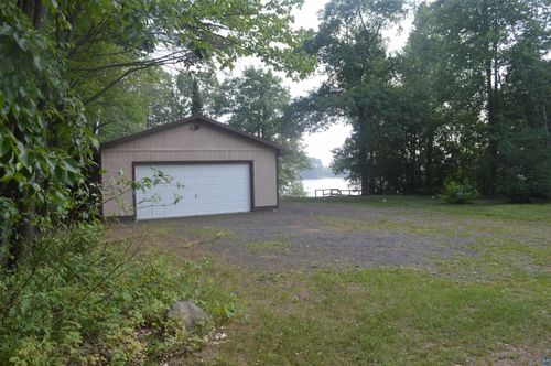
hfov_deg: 67.4
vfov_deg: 47.8
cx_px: 276
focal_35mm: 27
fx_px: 413
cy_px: 183
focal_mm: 18
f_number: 6.3
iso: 100
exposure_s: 1/160
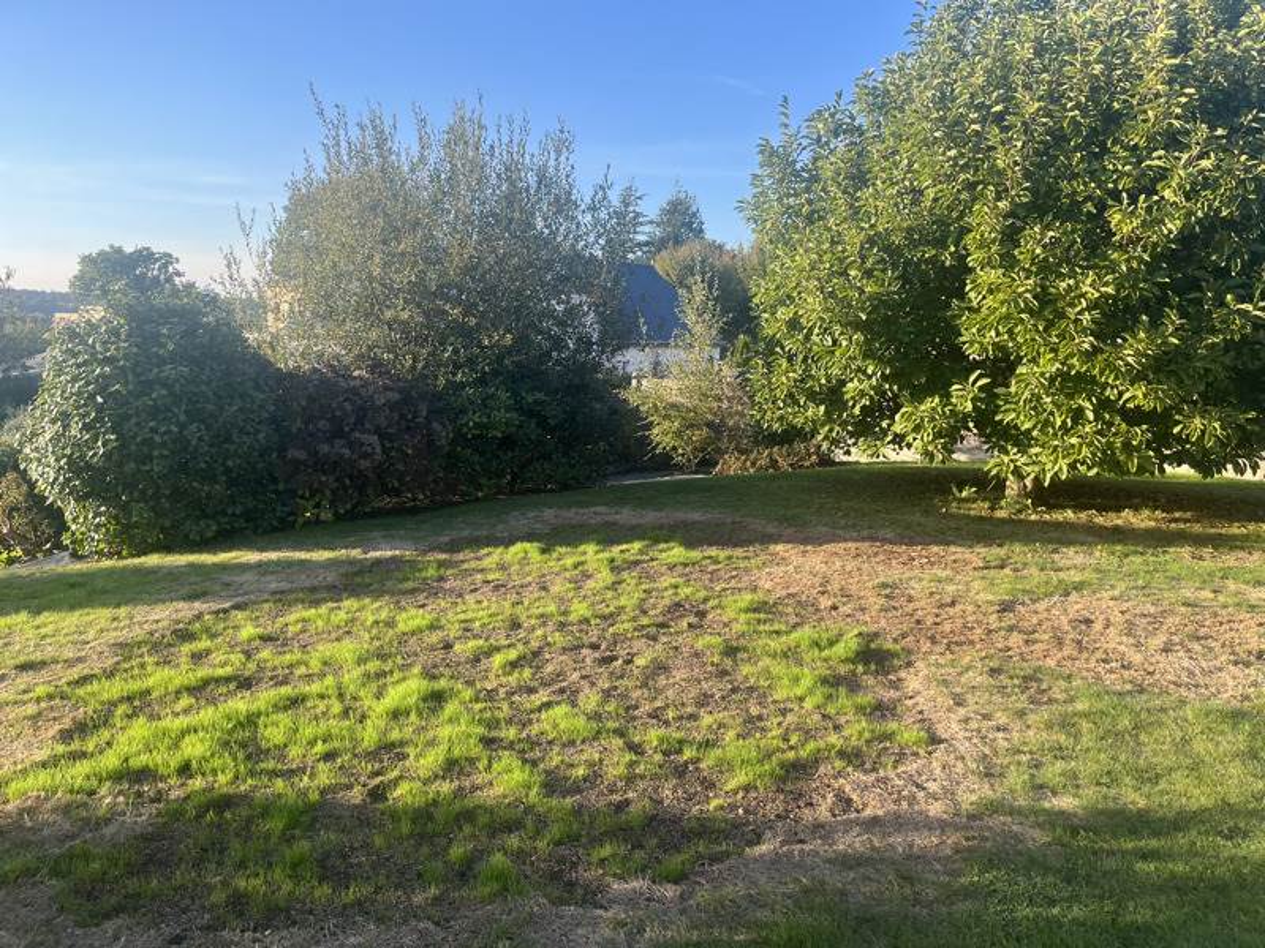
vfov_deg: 53.1
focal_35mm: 26
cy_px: 474
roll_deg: -2.6
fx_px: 950
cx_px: 632
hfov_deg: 67.3
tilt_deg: -7.5
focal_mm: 5.1
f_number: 1.6
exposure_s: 1/598
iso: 50
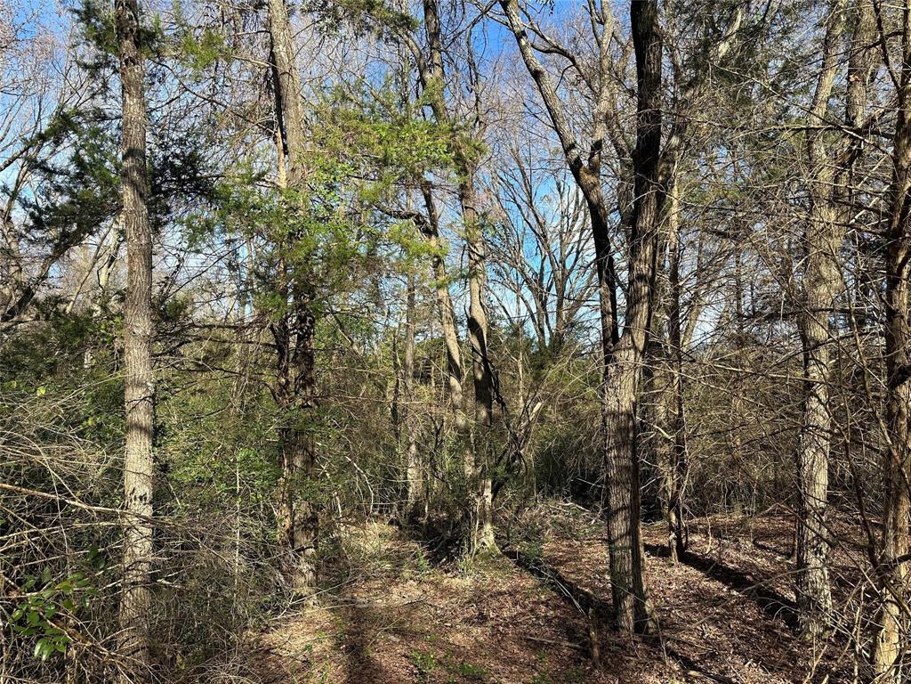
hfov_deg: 71.6
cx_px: 456
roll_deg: -1.4
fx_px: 632
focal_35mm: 24
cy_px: 342
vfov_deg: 56.8
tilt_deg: +5.3
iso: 80
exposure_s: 1/1321
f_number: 1.78
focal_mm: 6.86
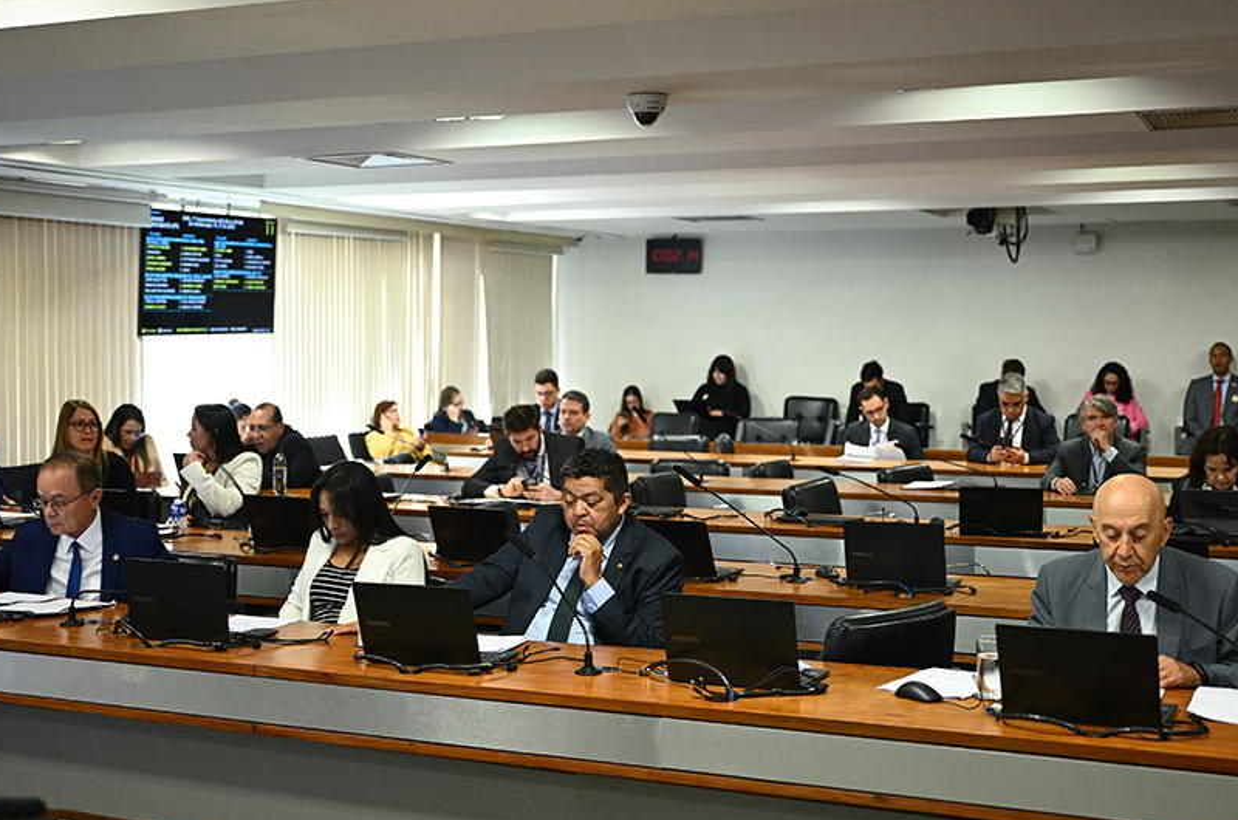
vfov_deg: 31.1
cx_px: 619
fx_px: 1476
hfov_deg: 45.5
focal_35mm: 43
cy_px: 412
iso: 800
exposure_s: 1/100
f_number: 2.8
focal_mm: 40
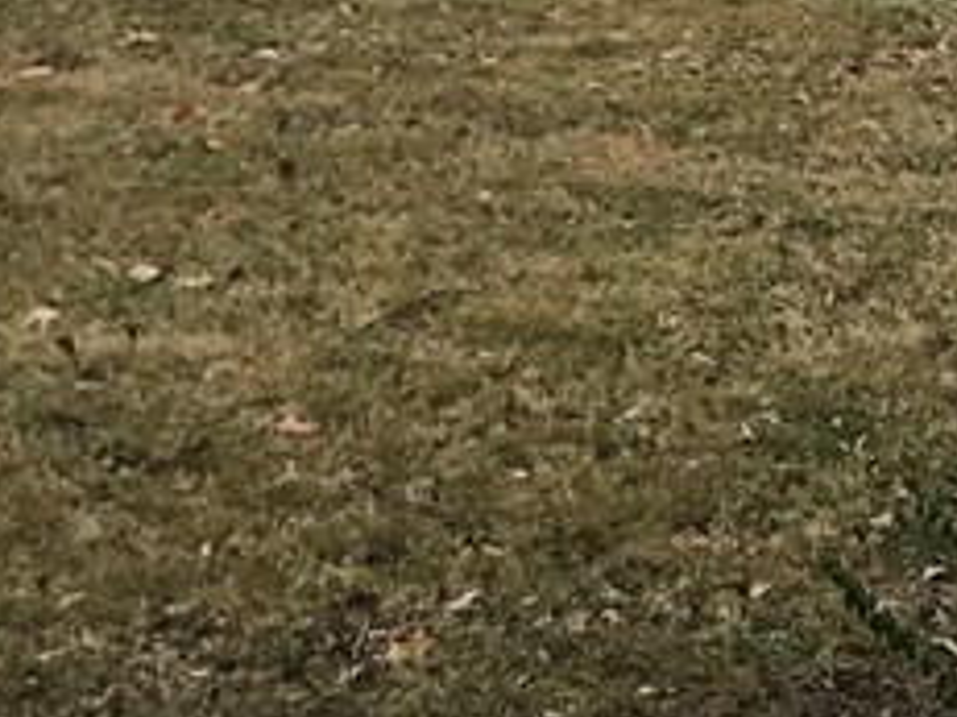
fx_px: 3426
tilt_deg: -3.1
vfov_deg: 11.4
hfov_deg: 15.8
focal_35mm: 124
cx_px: 771
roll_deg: +0.5
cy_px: -373
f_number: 1.8
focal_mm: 3.99
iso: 20
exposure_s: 1/541
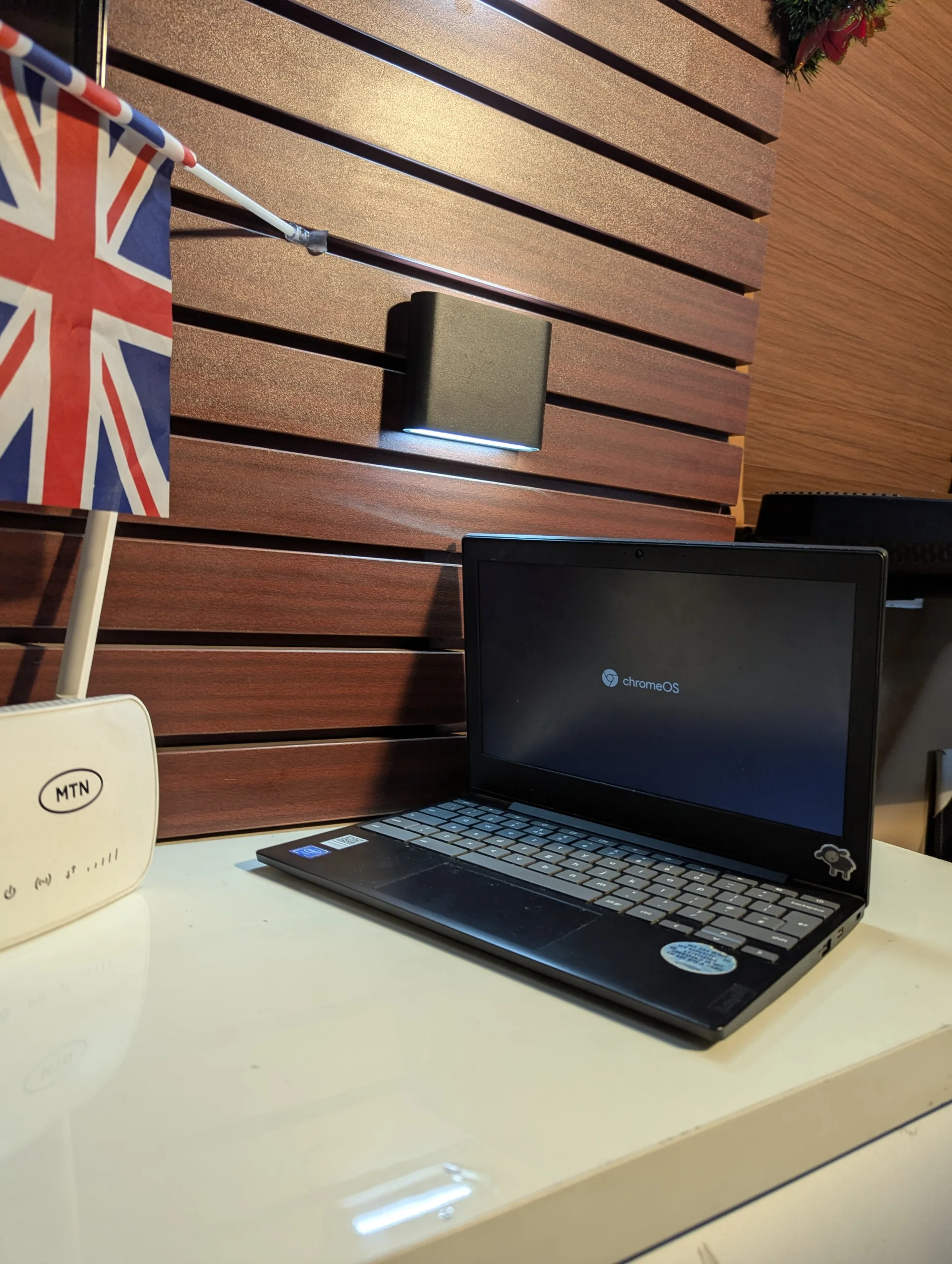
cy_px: 632
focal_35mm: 24
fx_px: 878
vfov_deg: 71.5
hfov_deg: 56.9
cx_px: 476
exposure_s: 1/100
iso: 64
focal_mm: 6.81
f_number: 1.85
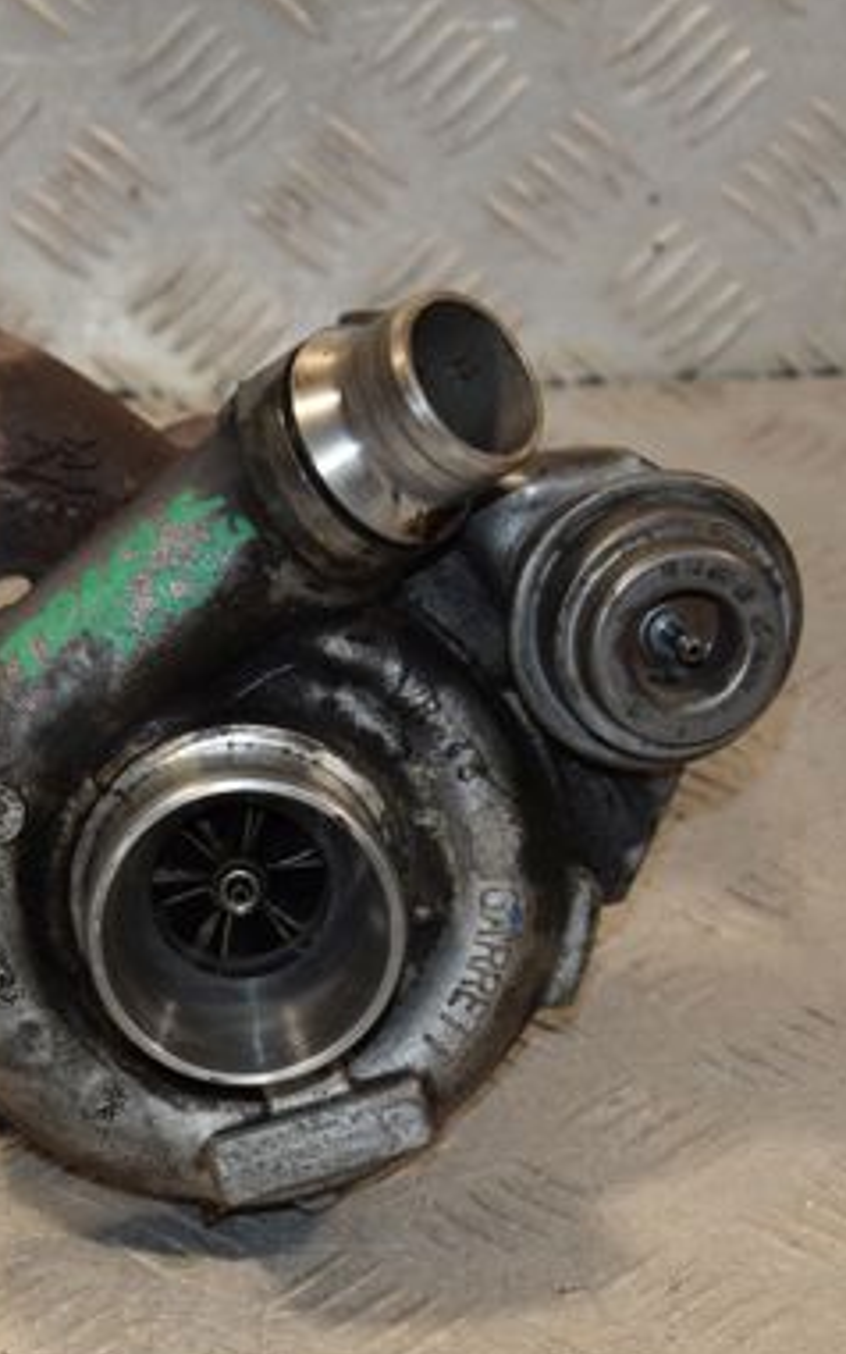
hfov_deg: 8.8
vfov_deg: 14.0
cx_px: 181
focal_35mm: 149
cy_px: 739
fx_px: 5499
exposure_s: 1/200
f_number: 6.3
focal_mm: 58
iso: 800
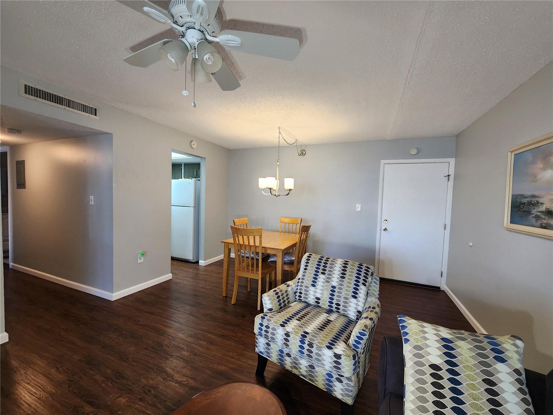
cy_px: 208
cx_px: 276
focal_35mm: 13
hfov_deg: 106.2
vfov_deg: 89.9
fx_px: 208
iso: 200
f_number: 2.2
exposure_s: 1/60
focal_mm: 2.2
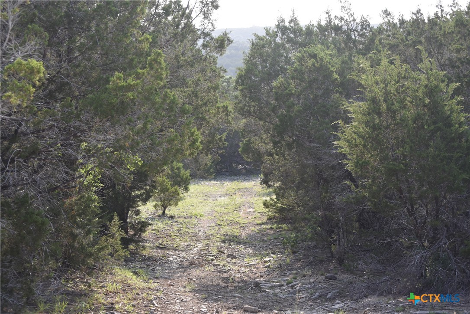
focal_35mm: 82
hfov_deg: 24.6
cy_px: 157
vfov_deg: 16.6
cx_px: 235
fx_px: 1077
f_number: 5.6
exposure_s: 1/250
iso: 200
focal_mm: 55
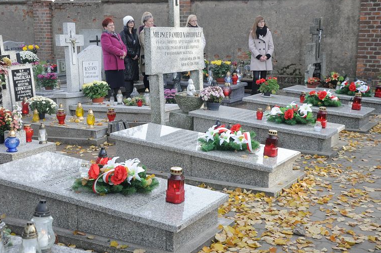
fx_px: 571
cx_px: 201
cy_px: 120
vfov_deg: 25.0
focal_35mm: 54
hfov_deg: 36.9
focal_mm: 32
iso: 800
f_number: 8
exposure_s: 1/250
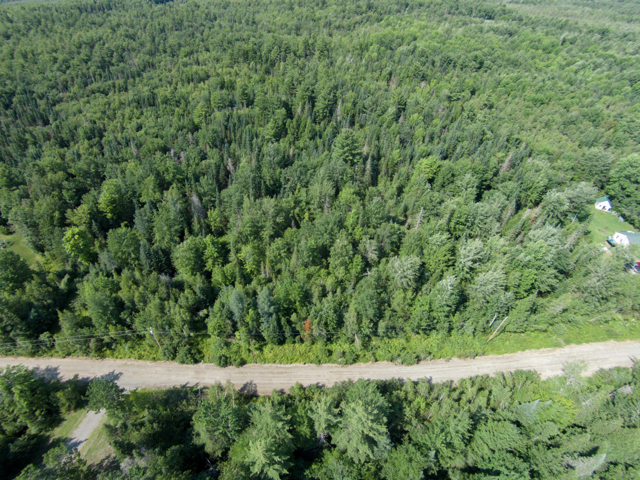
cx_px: 320
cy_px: 240
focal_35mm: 30
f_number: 2.8
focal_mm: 5
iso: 100
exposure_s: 1/900
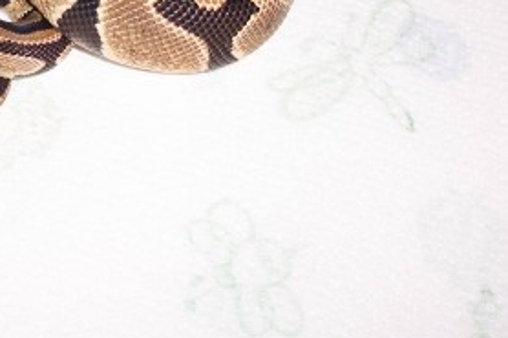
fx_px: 1086
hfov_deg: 24.9
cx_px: -20
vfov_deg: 17.4
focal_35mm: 77
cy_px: 20
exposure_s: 1/30
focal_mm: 7.5
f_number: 2.8
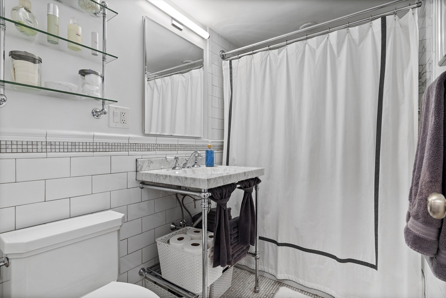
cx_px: 223
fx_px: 217
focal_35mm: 18
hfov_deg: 91.6
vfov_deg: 68.9
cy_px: 149
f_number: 7.1
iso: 320
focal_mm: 17.5
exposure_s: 1/1.67
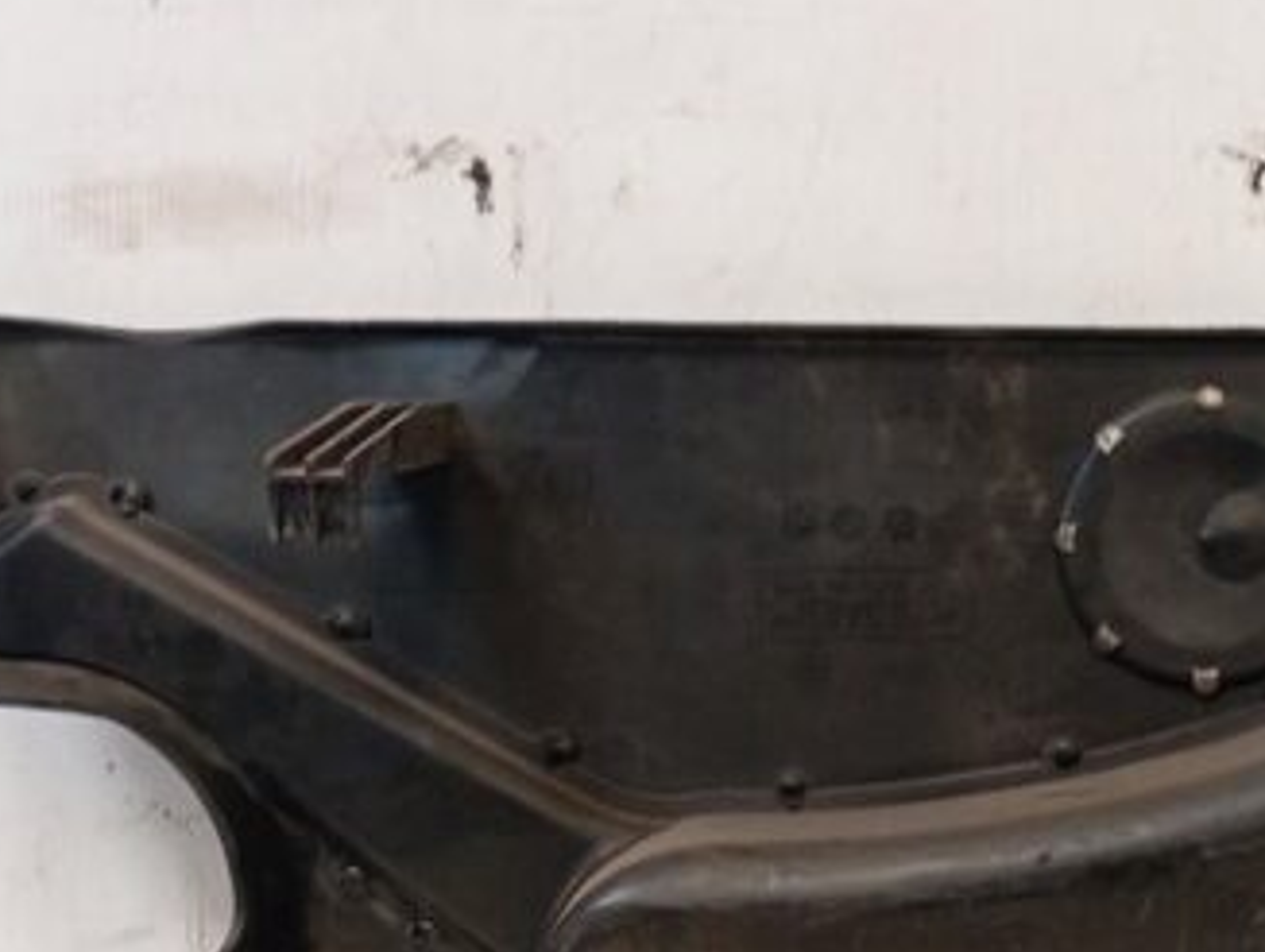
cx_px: 1044
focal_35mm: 60
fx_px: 2195
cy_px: 741
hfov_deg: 31.2
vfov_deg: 24.1
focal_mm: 4.22
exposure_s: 1/33.3
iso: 479
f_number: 1.8
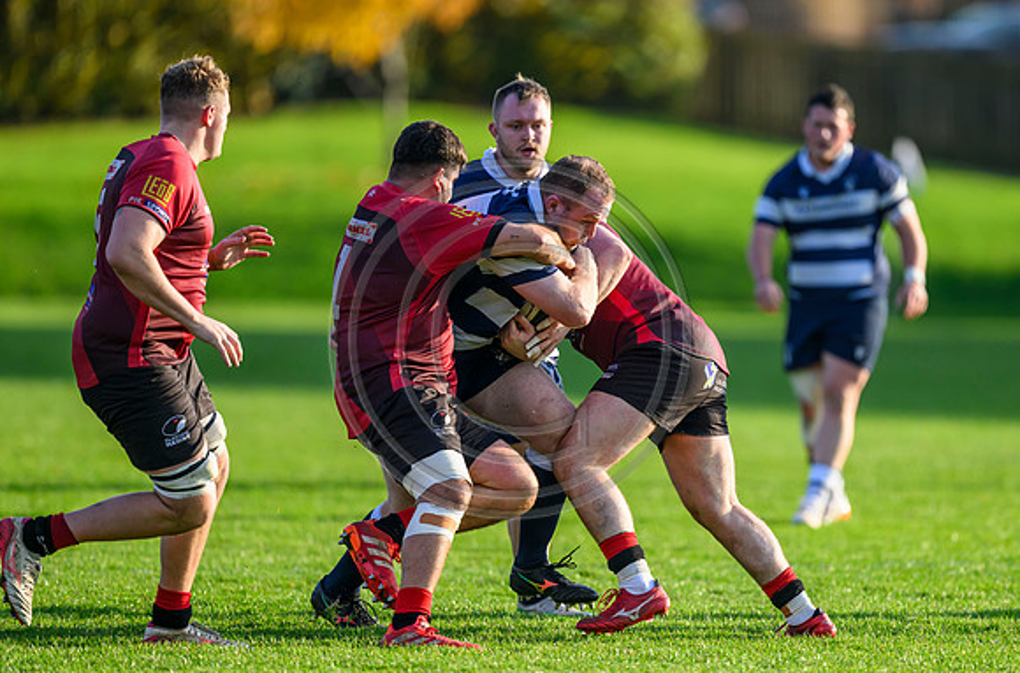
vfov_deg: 2.9
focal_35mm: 464
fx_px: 13118
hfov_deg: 4.5
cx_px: 590
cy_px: 322
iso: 500
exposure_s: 1/3200
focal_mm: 400
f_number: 2.8
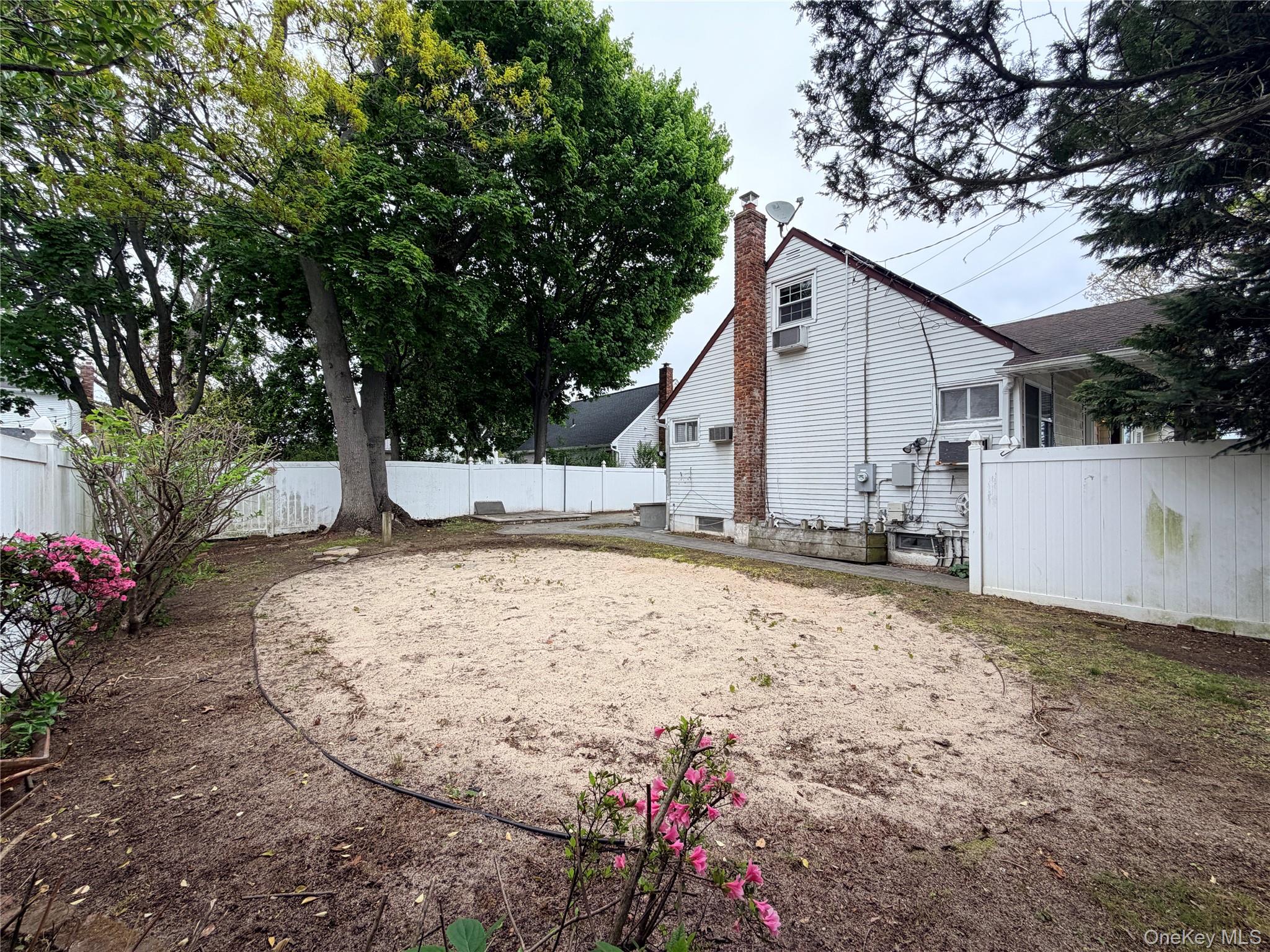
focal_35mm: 14
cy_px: 476
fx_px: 514
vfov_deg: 85.7
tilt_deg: +0.0
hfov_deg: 102.1
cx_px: 635
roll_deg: +0.2
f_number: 2.2
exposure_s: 1/559
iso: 40
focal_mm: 2.22
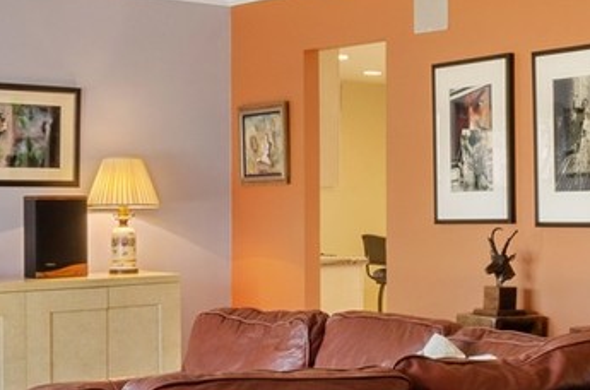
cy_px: 221
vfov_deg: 19.1
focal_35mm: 71
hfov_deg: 25.6
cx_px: 709
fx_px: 1160
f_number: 11
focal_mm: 10
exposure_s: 1
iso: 200
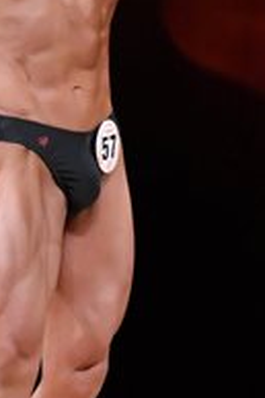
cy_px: 158
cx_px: -1
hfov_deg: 1.4
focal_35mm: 959
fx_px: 10607
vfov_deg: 2.2
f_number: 5.6
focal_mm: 160
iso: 4000
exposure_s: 1/400
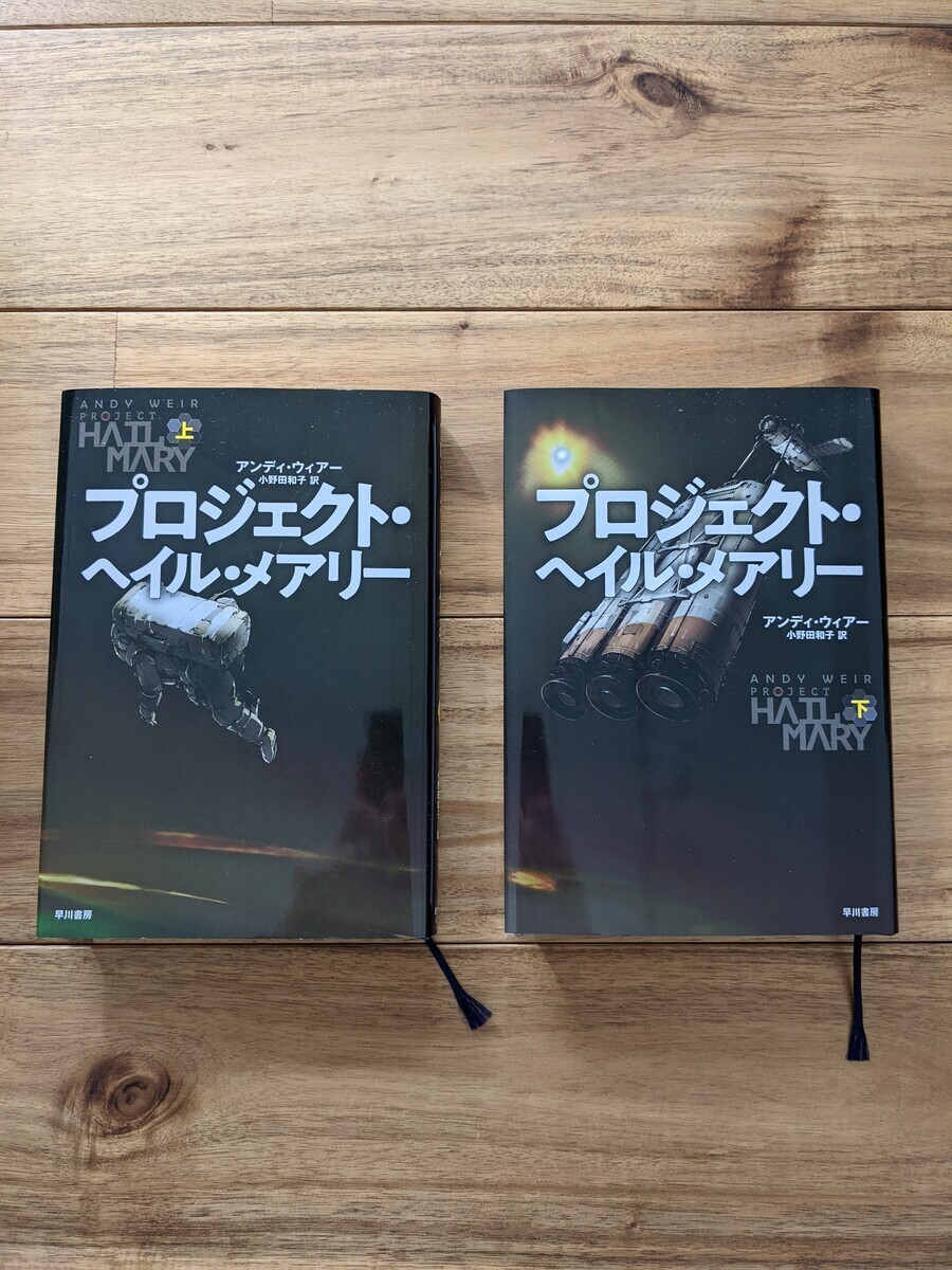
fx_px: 990
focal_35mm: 27
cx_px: 476
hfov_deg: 51.4
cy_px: 635
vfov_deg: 65.3
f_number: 1.73
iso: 70
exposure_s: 1/25
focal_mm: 4.38
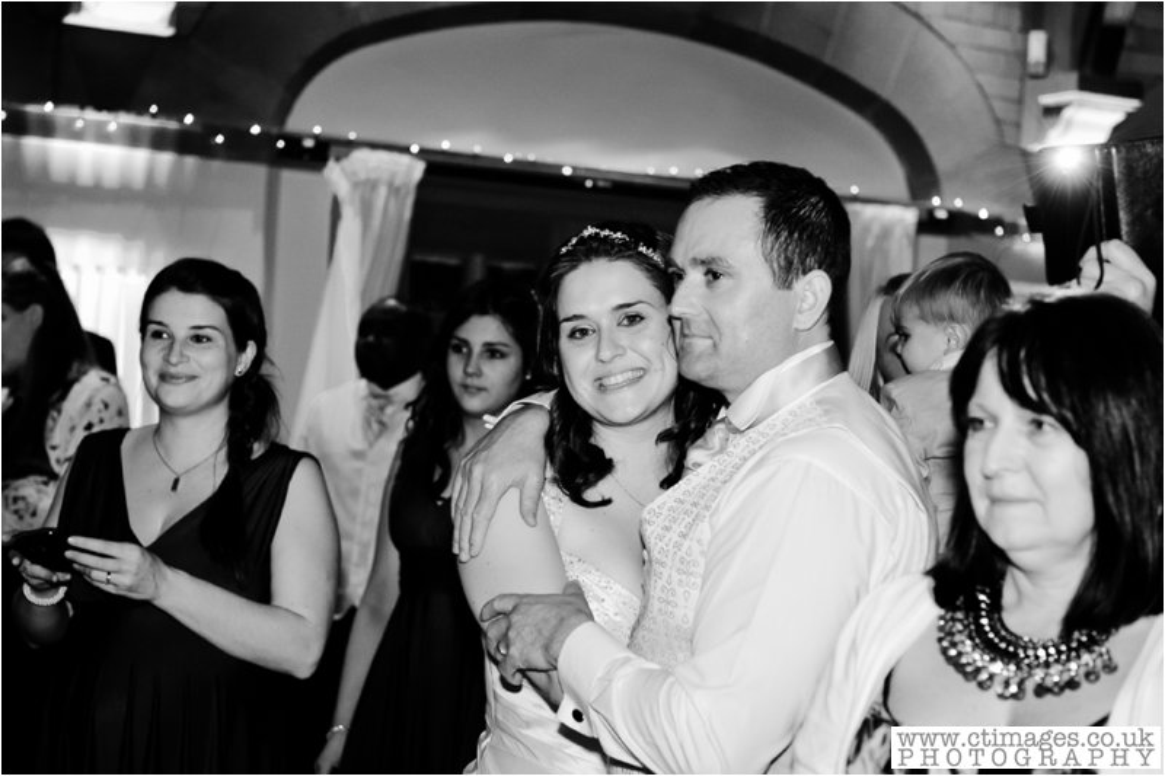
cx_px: 582
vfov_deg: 19.4
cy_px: 388
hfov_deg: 28.8
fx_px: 2265
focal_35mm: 70
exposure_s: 1/40
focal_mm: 70
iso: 1600
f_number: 4.5
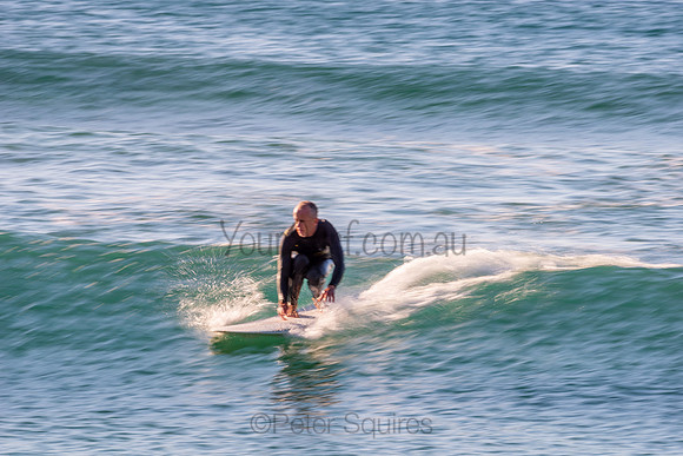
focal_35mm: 500
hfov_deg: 4.1
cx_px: 342
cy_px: 228
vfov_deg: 2.8
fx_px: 9488
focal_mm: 500
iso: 64
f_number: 22
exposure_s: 1/25
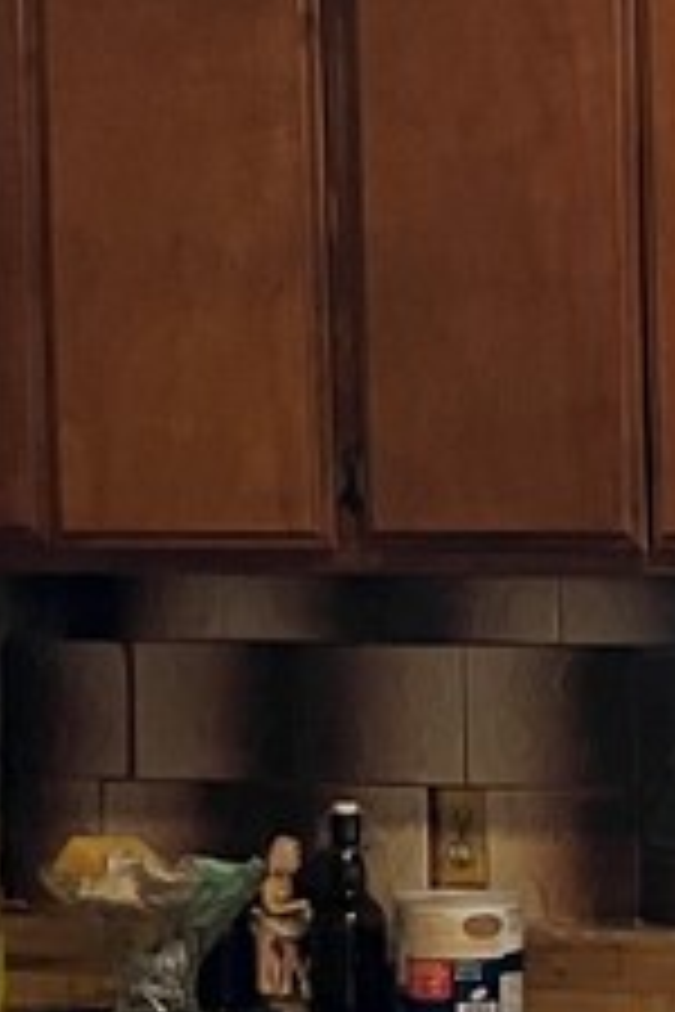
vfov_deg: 16.4
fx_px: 3459
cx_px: 1364
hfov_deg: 10.3
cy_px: 918
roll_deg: +0.0
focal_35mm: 123
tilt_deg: -3.8
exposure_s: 1/60
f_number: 1.5
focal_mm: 5.7
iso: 500
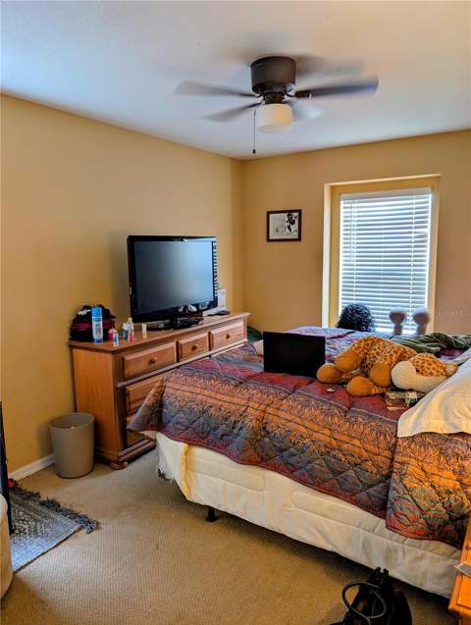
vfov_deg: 71.5
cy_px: 312
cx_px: 236
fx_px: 434
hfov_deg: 57.0
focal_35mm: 24
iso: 80
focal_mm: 6.9
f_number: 1.68
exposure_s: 1/40
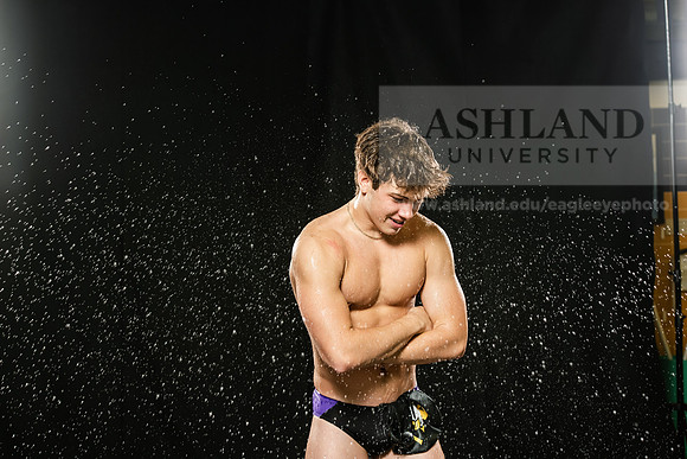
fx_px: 1718
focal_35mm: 90
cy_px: 230
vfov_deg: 15.2
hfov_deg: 22.6
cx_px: 344
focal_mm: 90
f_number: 6.3
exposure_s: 1/200
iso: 500
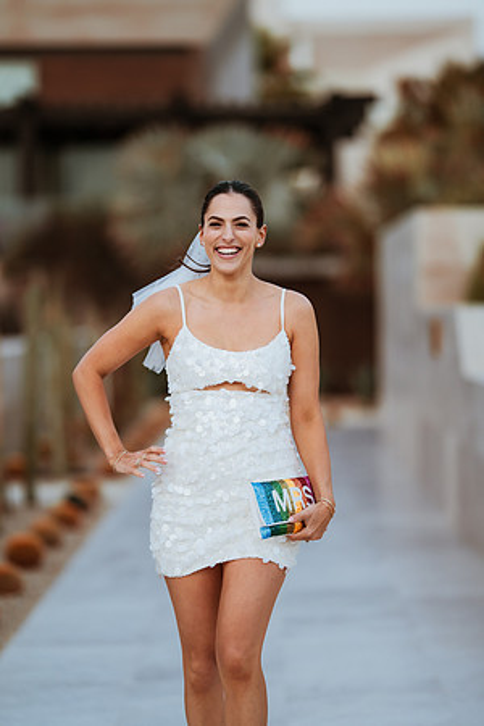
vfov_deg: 15.2
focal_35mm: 135
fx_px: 2722
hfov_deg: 10.2
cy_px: 363
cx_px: 242
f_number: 1.8
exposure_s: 1/320
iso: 800
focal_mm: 135
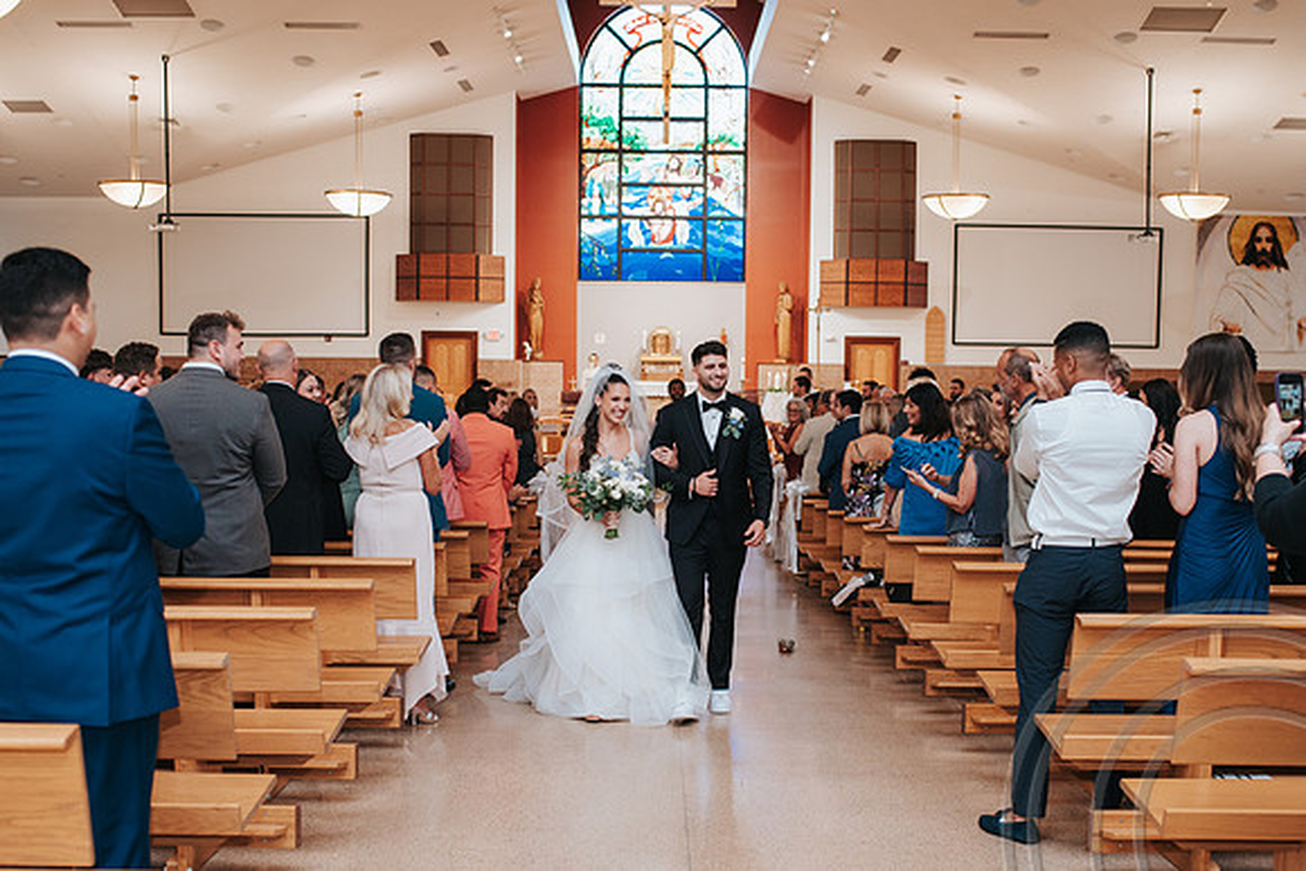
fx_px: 1575
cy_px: 510
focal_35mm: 43
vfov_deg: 30.9
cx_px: 670
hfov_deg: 45.0
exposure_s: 1/125
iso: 1000
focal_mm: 35
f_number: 2.8
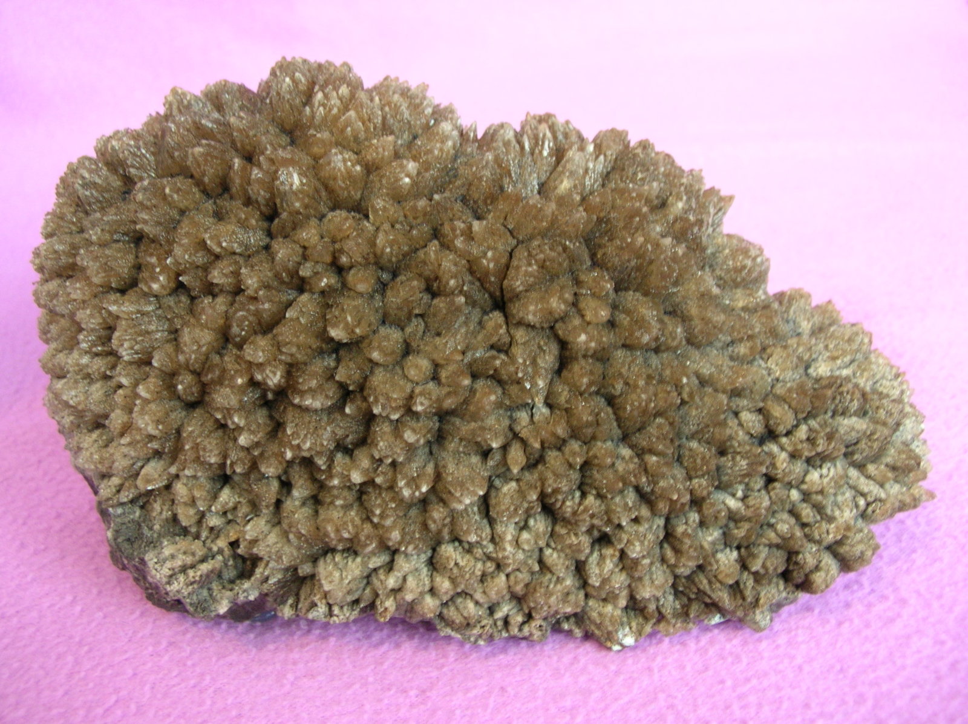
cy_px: 362
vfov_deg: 39.6
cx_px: 484
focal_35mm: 36
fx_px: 1006
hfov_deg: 51.4
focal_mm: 6
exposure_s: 1/4.1
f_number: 2.7
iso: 94
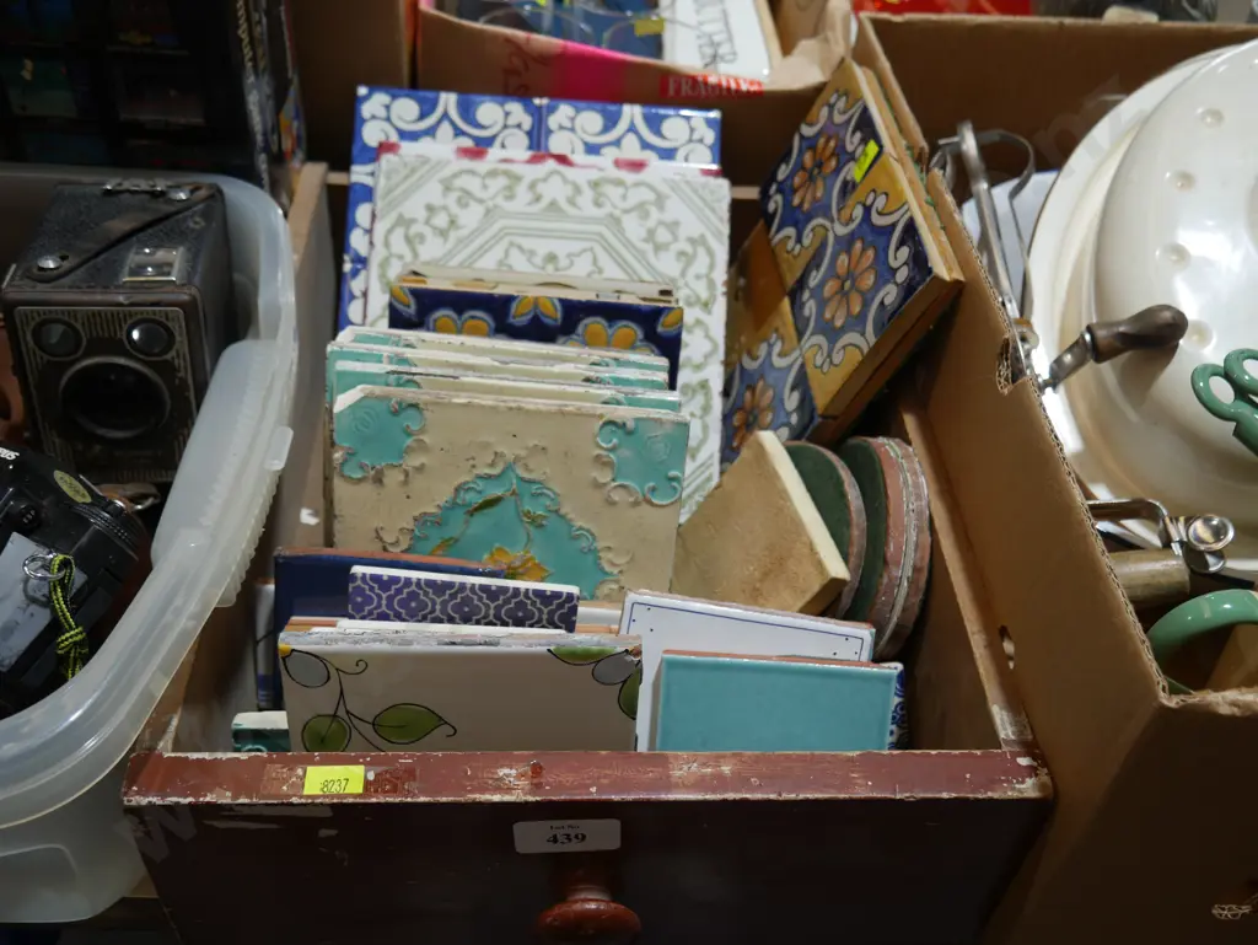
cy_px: 472
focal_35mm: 32
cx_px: 629
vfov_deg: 44.2
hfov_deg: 56.8
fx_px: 1163
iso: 200
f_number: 3.6
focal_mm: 16
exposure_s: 1/100
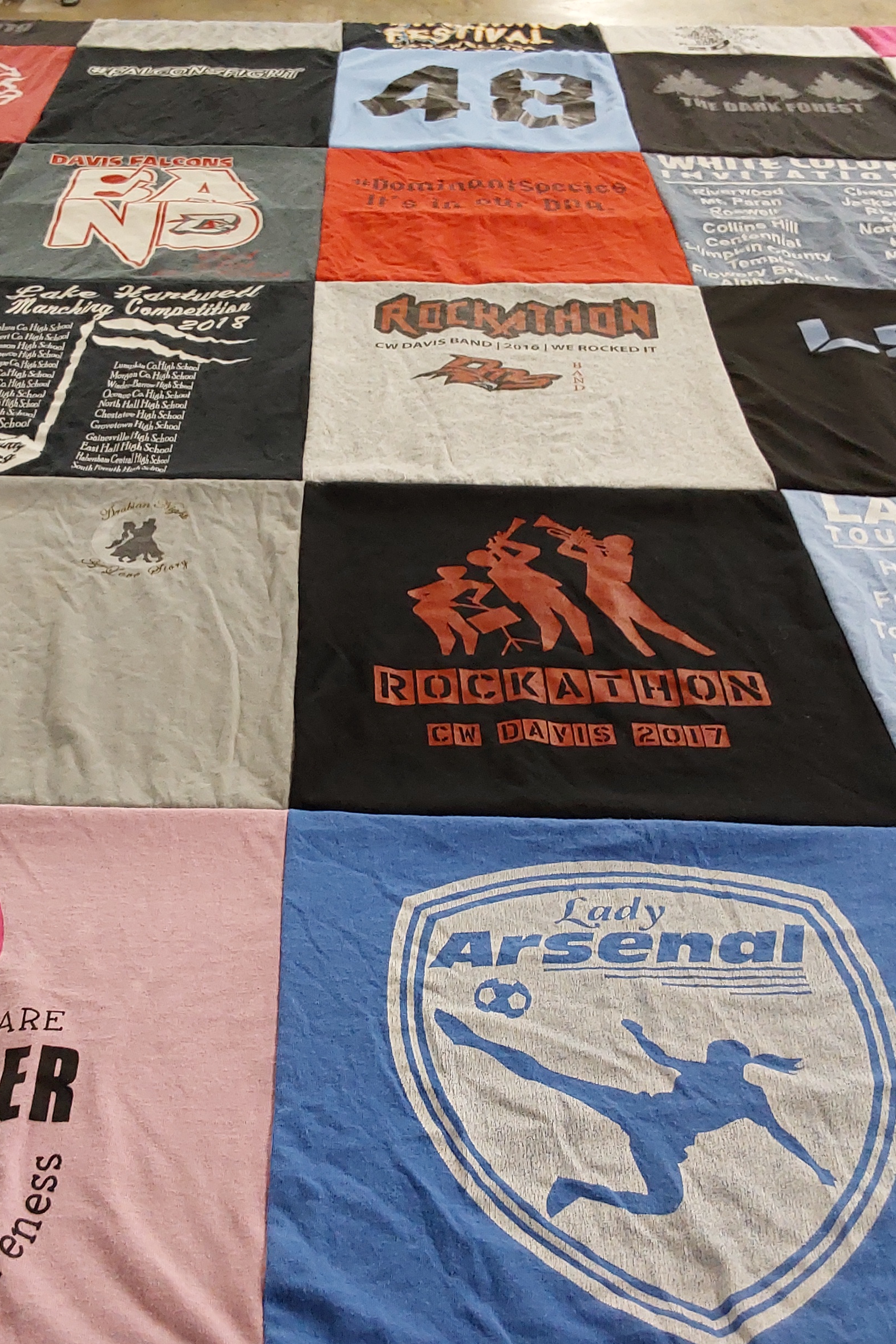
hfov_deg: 33.9
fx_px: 1456
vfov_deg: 49.6
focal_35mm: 39
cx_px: 302
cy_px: 674
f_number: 1.9
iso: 160
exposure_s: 1/60
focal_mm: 2.91
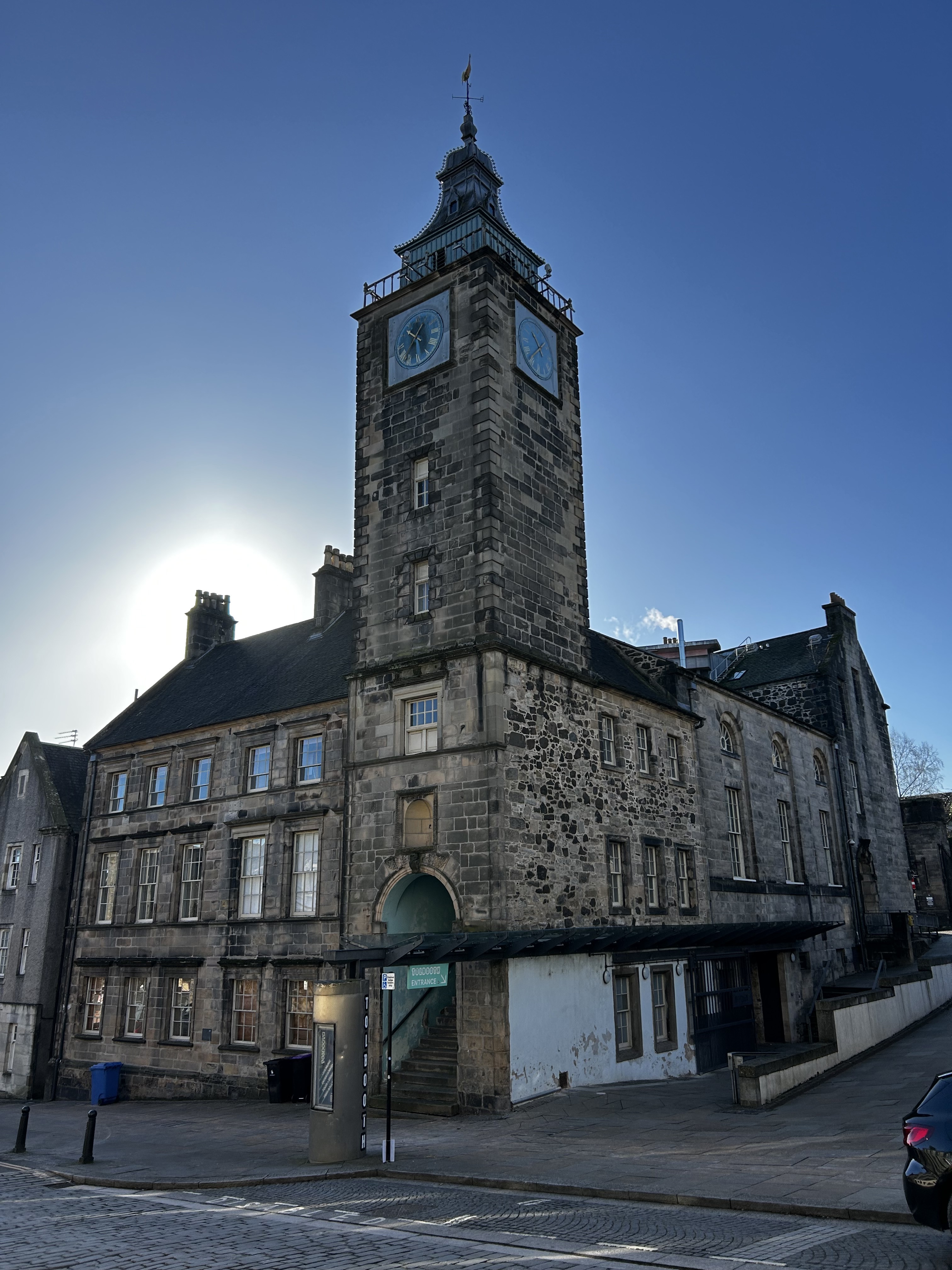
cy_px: 635
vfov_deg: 67.3
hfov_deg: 53.1
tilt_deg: +19.1
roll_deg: +0.9
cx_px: 476
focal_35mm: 26
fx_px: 953
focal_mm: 5.7
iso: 50
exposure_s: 1/2404
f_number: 1.5
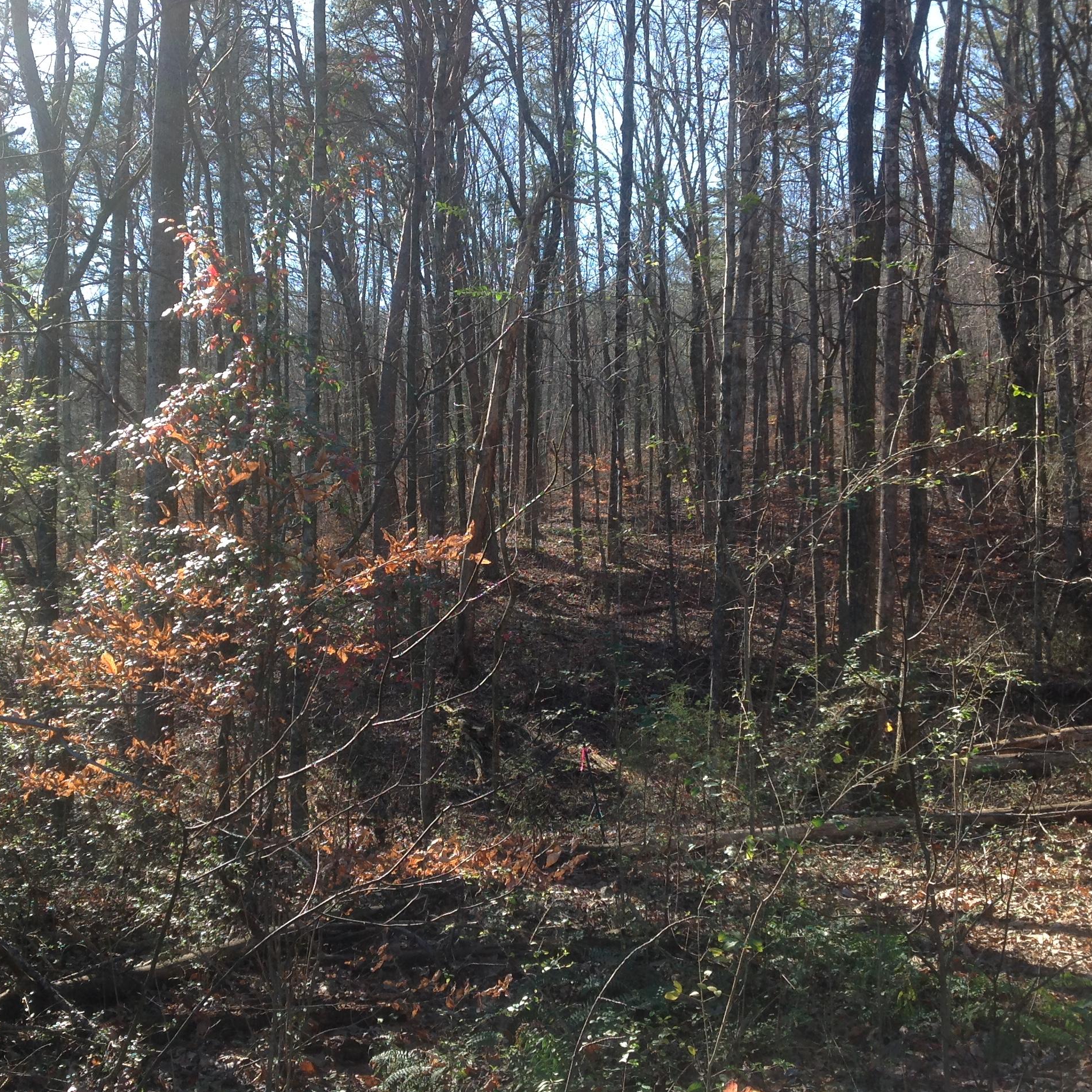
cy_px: 544
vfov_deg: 40.0
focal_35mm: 42
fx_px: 1499
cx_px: 445
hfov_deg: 39.9
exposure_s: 1/291
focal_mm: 4.28
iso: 50
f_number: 2.4
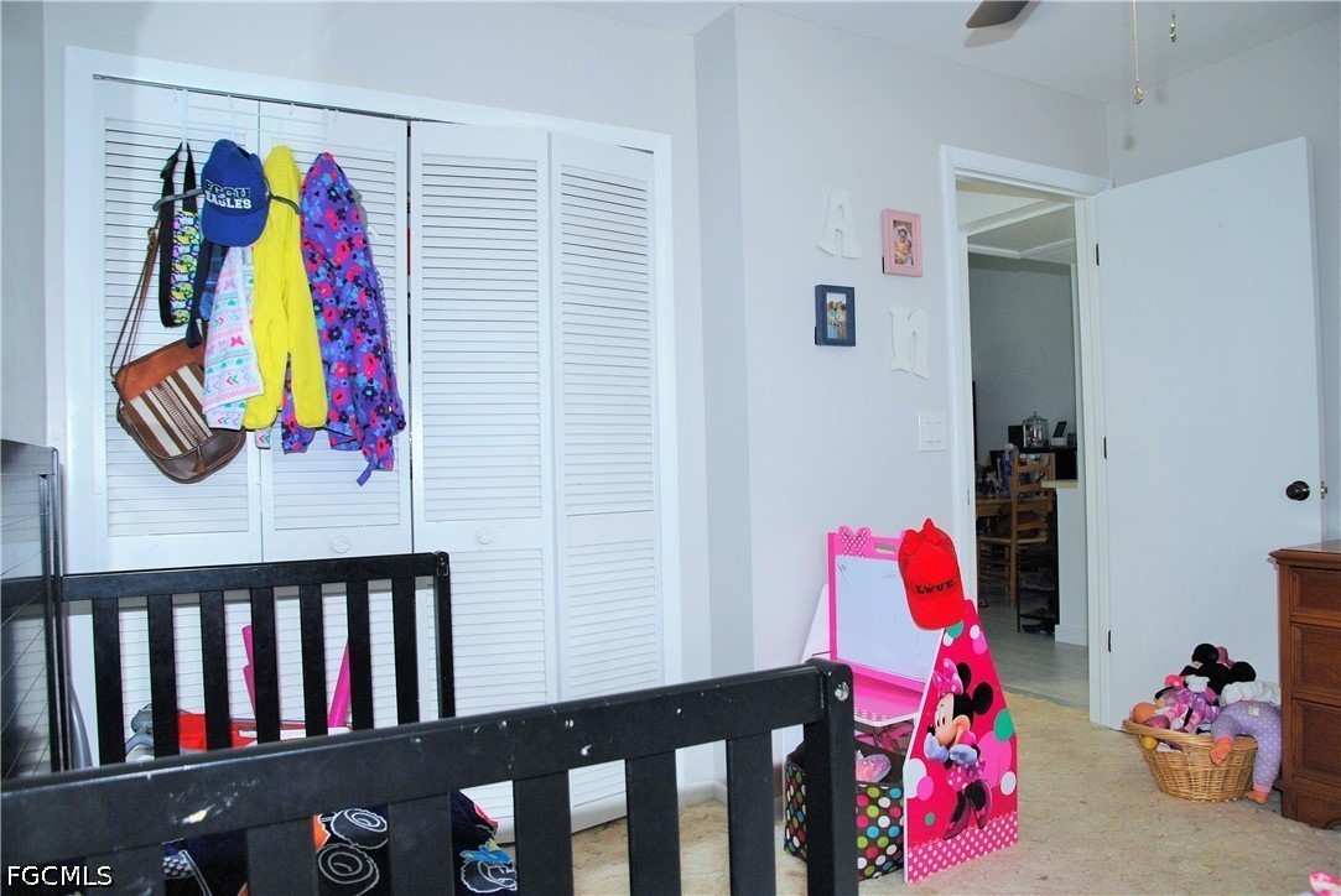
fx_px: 895
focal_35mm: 24
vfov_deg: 53.2
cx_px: 670
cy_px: 448
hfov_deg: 73.7
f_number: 4
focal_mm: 16
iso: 200
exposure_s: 1/60
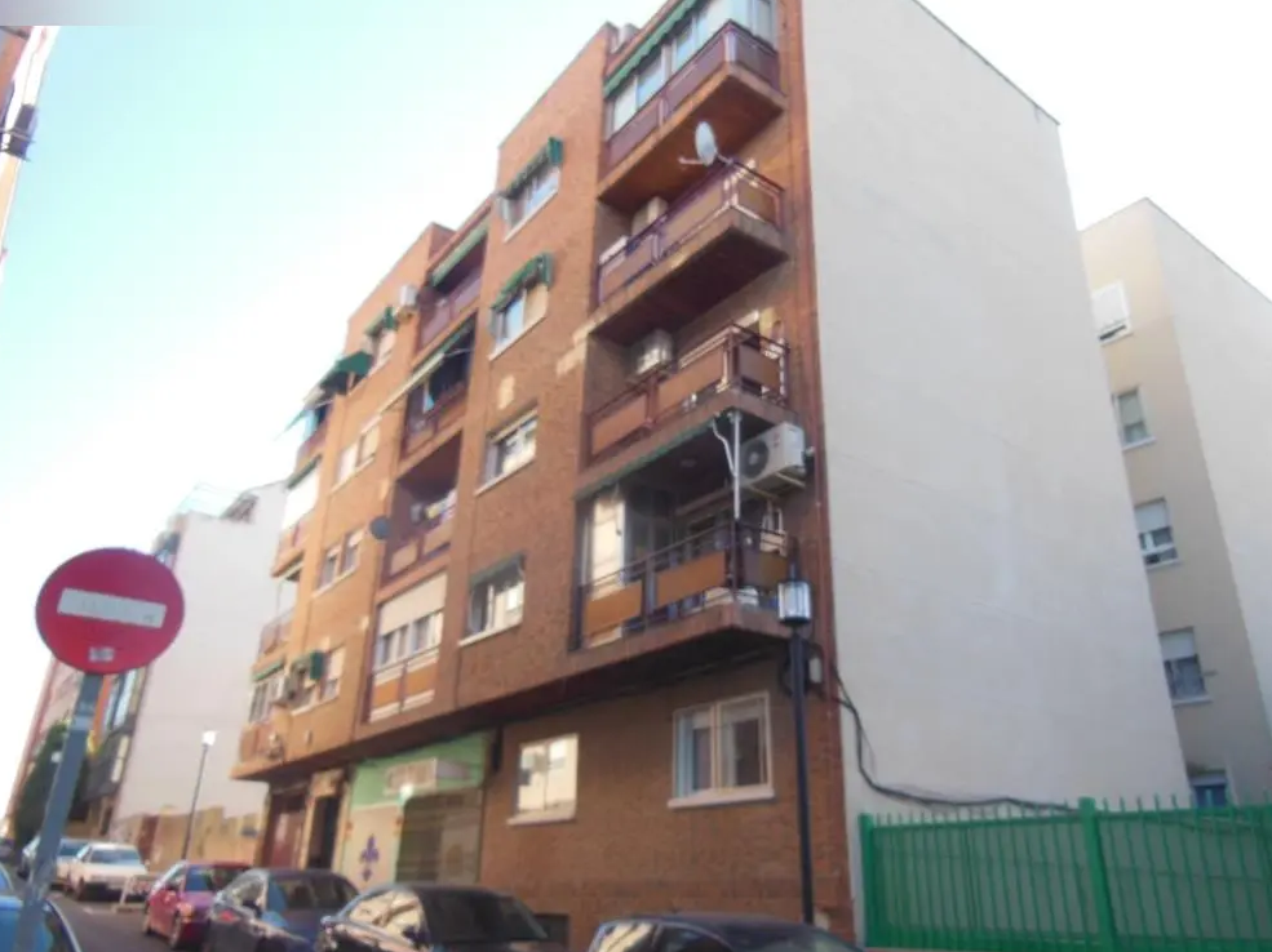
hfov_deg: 67.3
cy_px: 482
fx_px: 955
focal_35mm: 26
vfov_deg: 53.0
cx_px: 651
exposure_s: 1/200
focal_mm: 4.5
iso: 125
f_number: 3.5
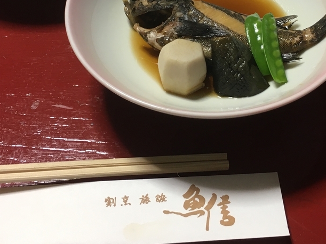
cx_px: 204
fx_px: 537
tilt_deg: -46.9
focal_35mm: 57
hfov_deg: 33.6
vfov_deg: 25.2
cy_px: 49
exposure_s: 1/30
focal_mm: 4.15
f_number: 2.2
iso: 64
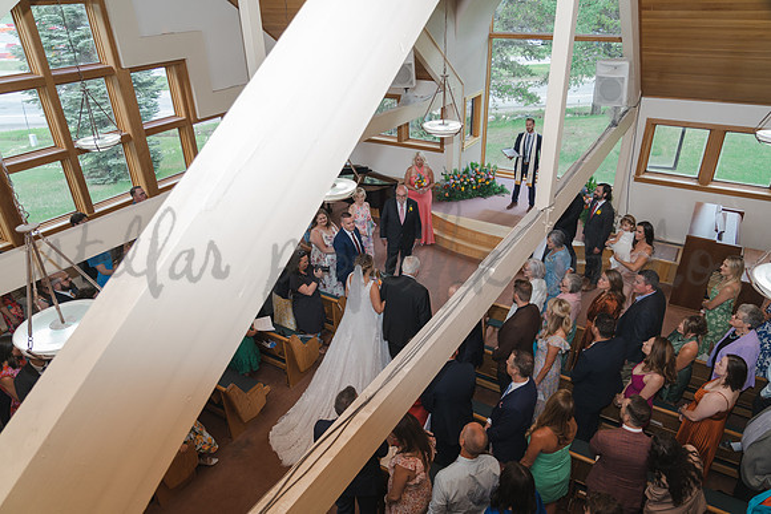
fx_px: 514
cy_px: 257
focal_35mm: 24
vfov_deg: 53.2
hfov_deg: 73.7
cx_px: 386
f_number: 4
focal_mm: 24
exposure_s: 1/200
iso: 640
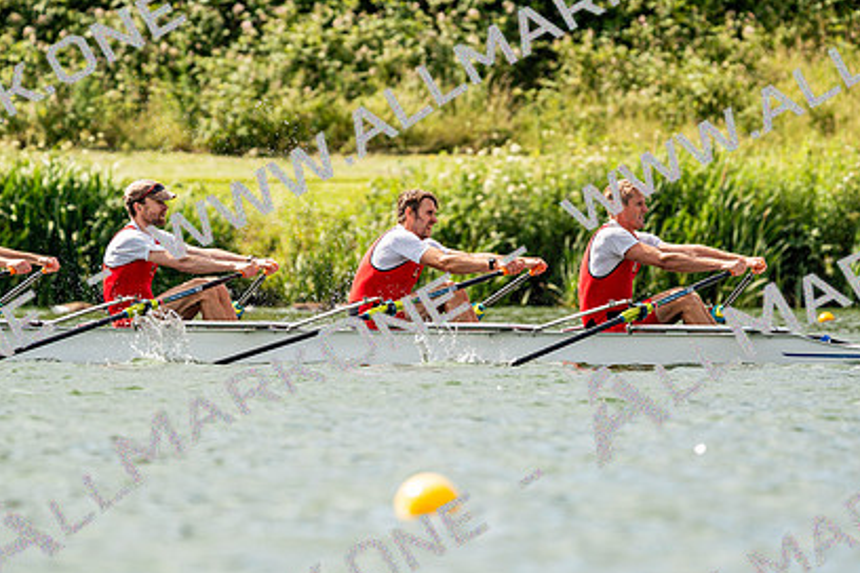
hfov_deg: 3.9
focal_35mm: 528
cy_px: 266
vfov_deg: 2.6
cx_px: 407
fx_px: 12612
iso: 320
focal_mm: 371
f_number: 6.3
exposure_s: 1/2000
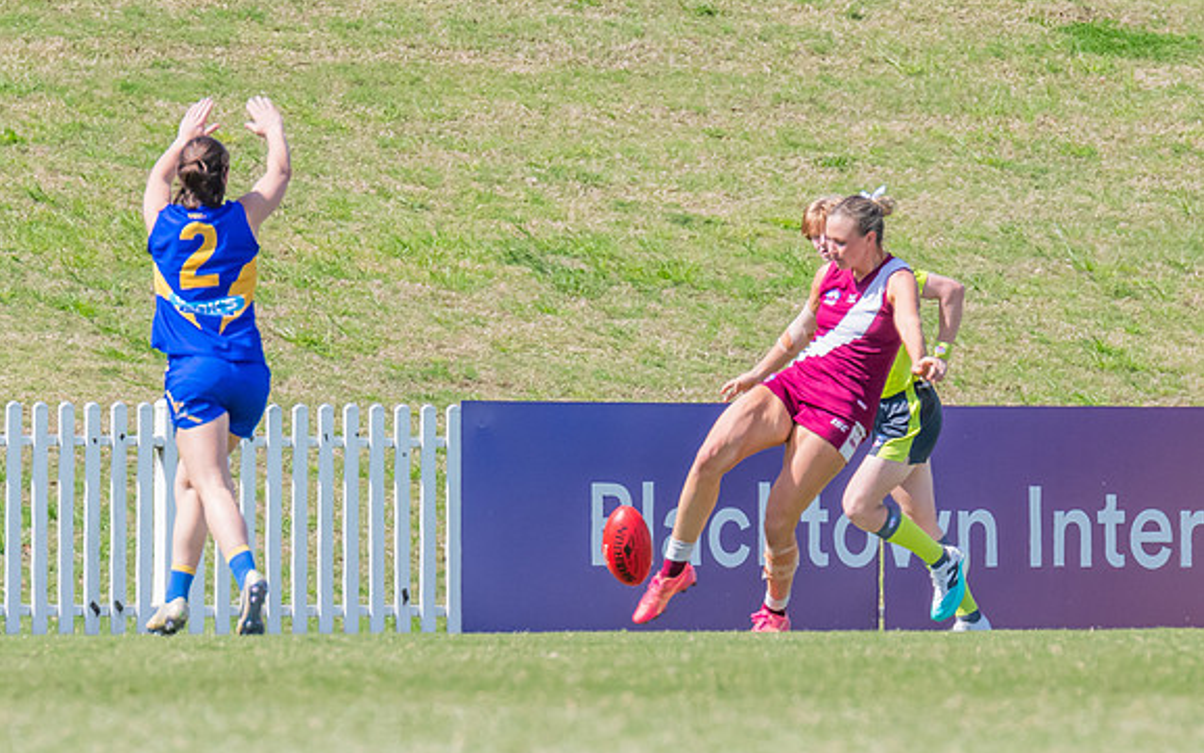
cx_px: 646
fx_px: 28949
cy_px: 351
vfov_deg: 1.5
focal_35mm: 882
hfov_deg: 2.4
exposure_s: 1/1250
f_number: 9
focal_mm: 420
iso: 800
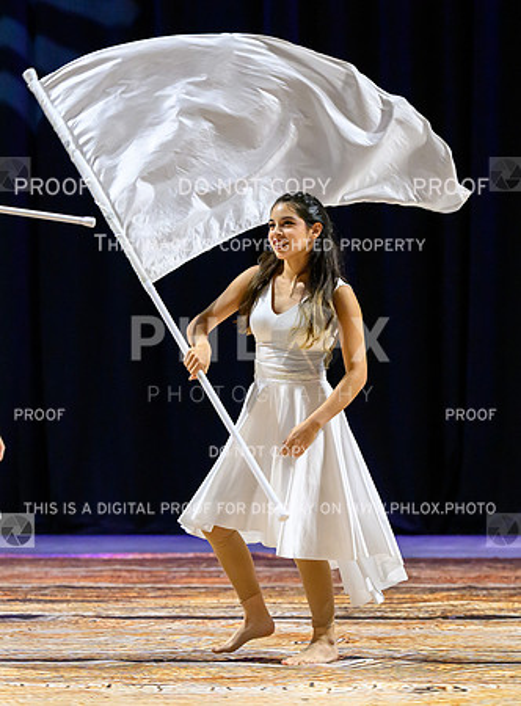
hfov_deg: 10.3
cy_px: 423
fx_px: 2889
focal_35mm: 142
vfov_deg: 13.9
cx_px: 161
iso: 4000
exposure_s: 1/1000
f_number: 2.8
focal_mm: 80
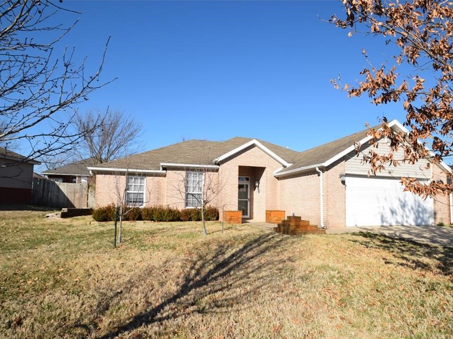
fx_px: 243
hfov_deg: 85.9
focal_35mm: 19
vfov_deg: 69.9
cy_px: 176
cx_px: 242
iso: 100
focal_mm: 11
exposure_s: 1/200
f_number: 10
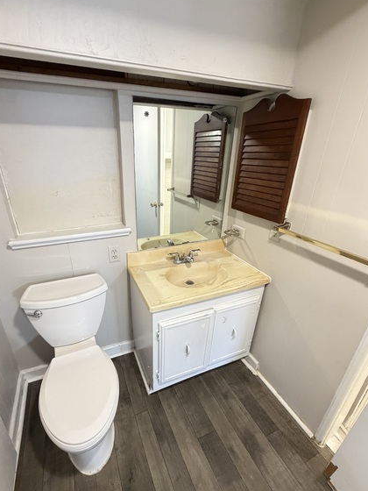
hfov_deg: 77.8
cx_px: 162
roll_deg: -1.1
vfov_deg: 94.5
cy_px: 253
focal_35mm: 16
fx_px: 227
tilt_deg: -24.5
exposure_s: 1/60
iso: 500
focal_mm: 2.22
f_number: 2.2
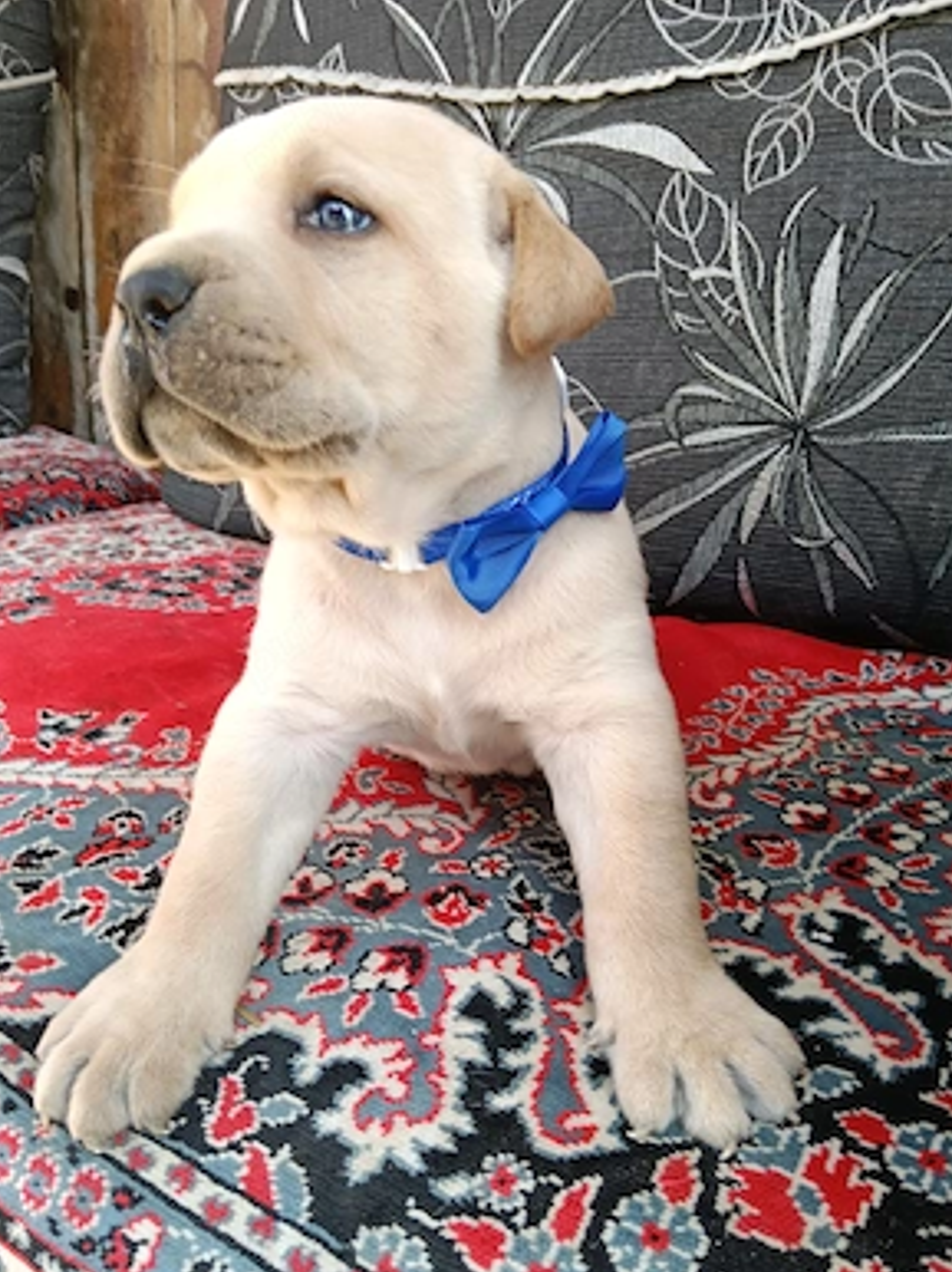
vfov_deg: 63.5
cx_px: 464
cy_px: 656
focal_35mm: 28
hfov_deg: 49.7
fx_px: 1028
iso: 64
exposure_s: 1/50
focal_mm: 3.98
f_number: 1.8
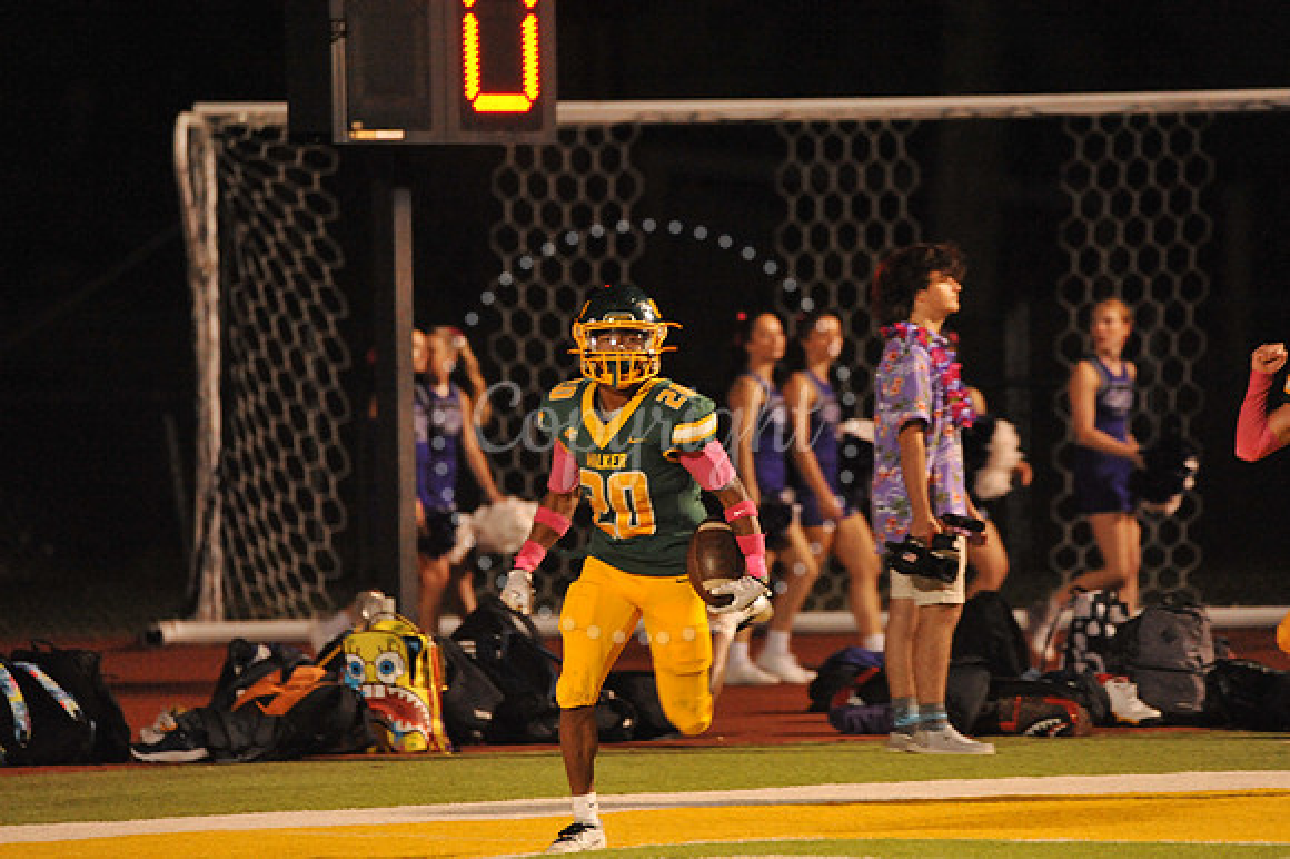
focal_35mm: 450
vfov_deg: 3.1
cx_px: 645
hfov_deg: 4.6
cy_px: 430
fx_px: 16115
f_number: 6.3
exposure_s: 1/200
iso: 6400
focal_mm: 450
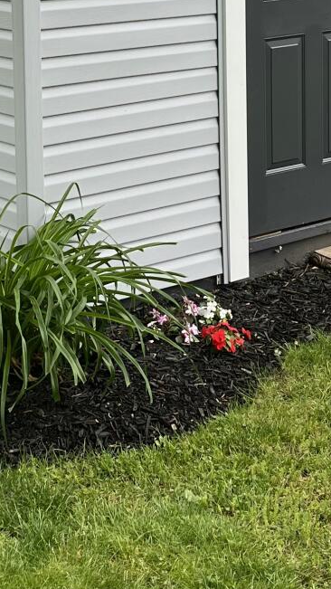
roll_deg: +0.7
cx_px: 99
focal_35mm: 87
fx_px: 1358
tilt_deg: -8.2
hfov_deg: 13.9
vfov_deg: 23.8
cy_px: 55
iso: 40
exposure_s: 1/122
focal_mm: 5.1
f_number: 1.6
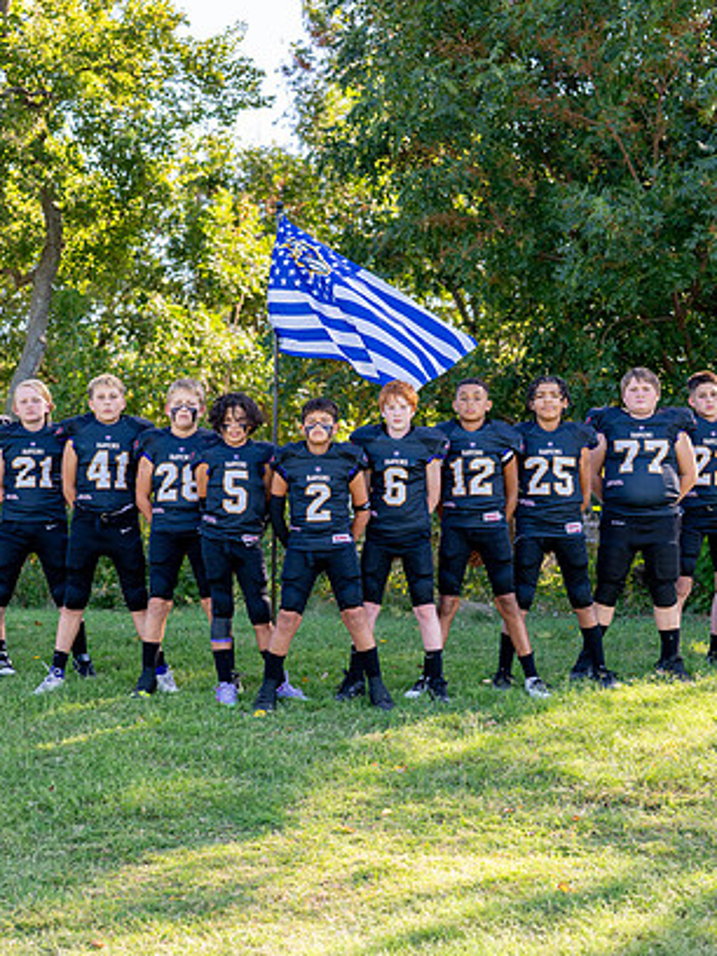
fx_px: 2320
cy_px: 521
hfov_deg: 17.6
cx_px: 281
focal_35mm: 84
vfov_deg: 23.3
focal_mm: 50
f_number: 2.5
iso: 160
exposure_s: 1/640
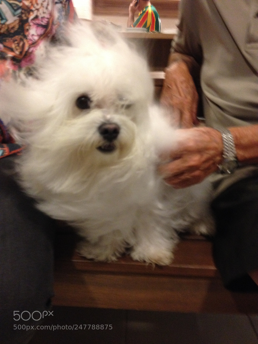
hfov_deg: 40.7
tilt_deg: -19.7
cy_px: 172
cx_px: 129
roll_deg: -1.6
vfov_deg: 52.6
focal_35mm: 35
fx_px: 348
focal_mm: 4.28
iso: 320
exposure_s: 1/15
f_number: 2.4
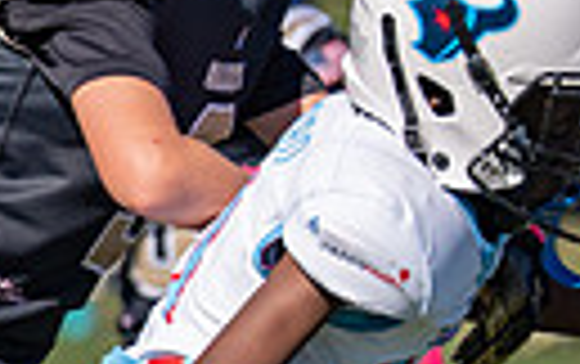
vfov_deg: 1.5
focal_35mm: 856
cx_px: -709
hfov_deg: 2.4
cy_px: 469
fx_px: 13548
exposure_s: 1/4000
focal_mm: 158
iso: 160
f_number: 2.8
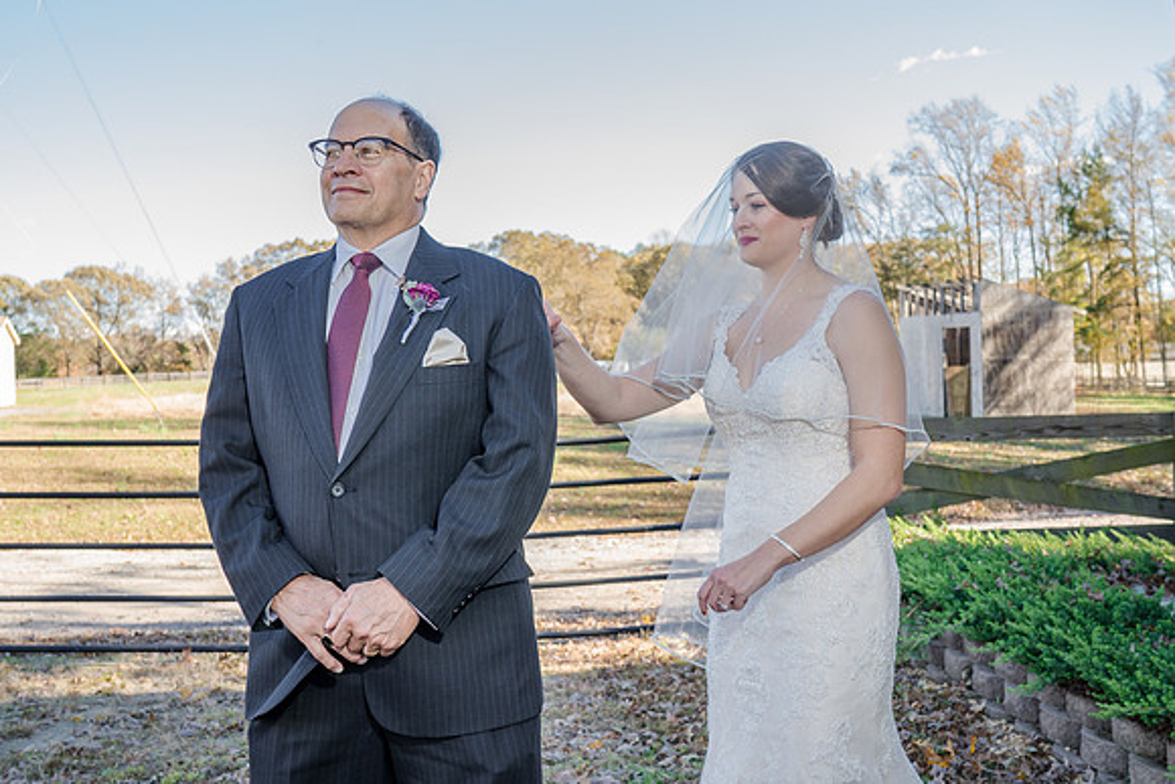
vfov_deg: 34.2
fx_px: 1272
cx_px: 582
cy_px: 378
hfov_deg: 49.6
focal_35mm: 39
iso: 400
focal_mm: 35
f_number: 5.6
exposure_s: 1/200
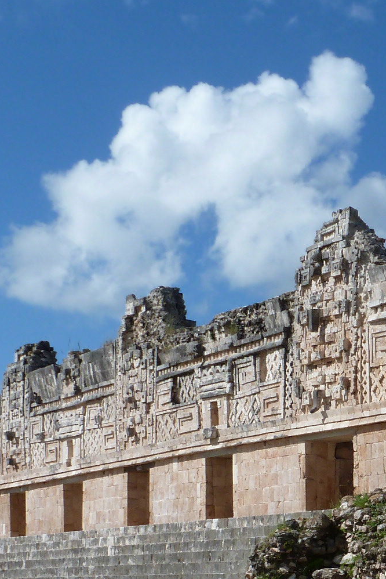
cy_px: 522
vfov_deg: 24.6
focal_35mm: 80
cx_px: 453
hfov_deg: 16.4
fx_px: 1286
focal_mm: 5.4
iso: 100
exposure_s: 1/640
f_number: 5.6
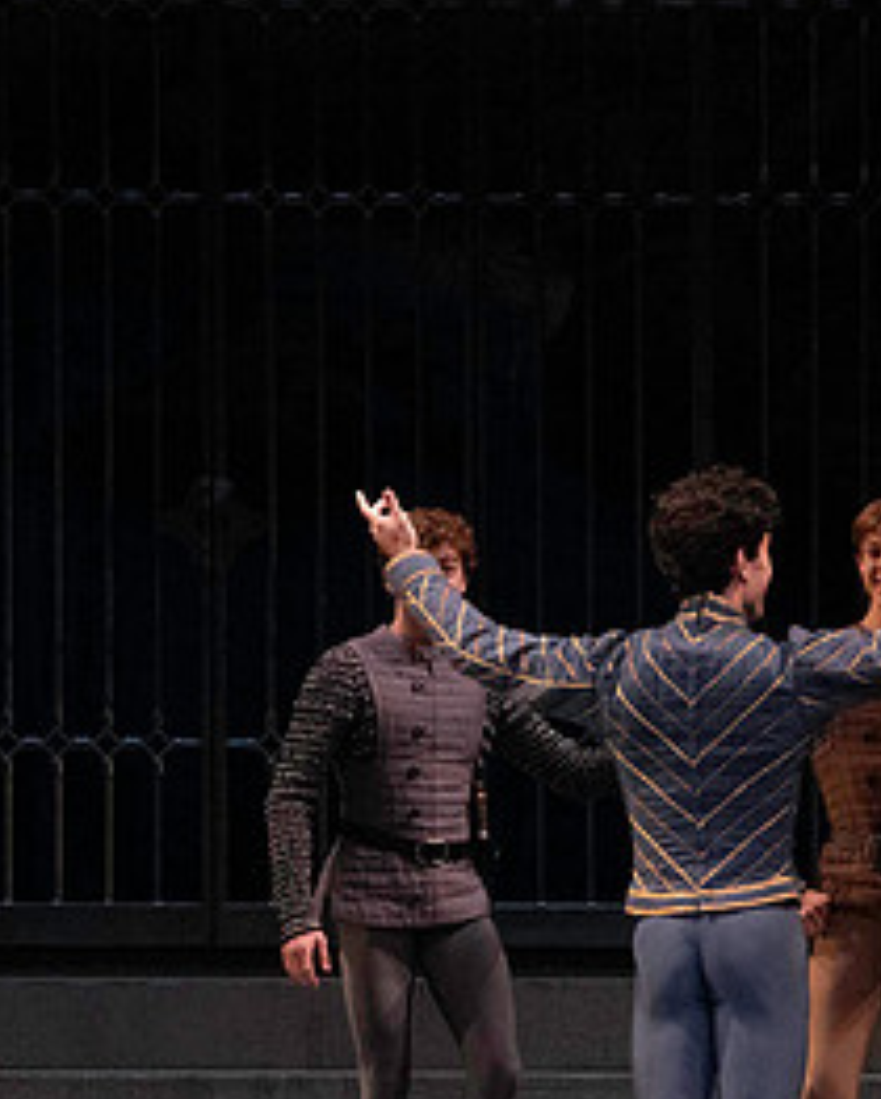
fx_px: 13185
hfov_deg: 3.8
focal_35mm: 405
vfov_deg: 4.8
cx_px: 726
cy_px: 694
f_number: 11
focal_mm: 195
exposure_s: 1/400
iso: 16000
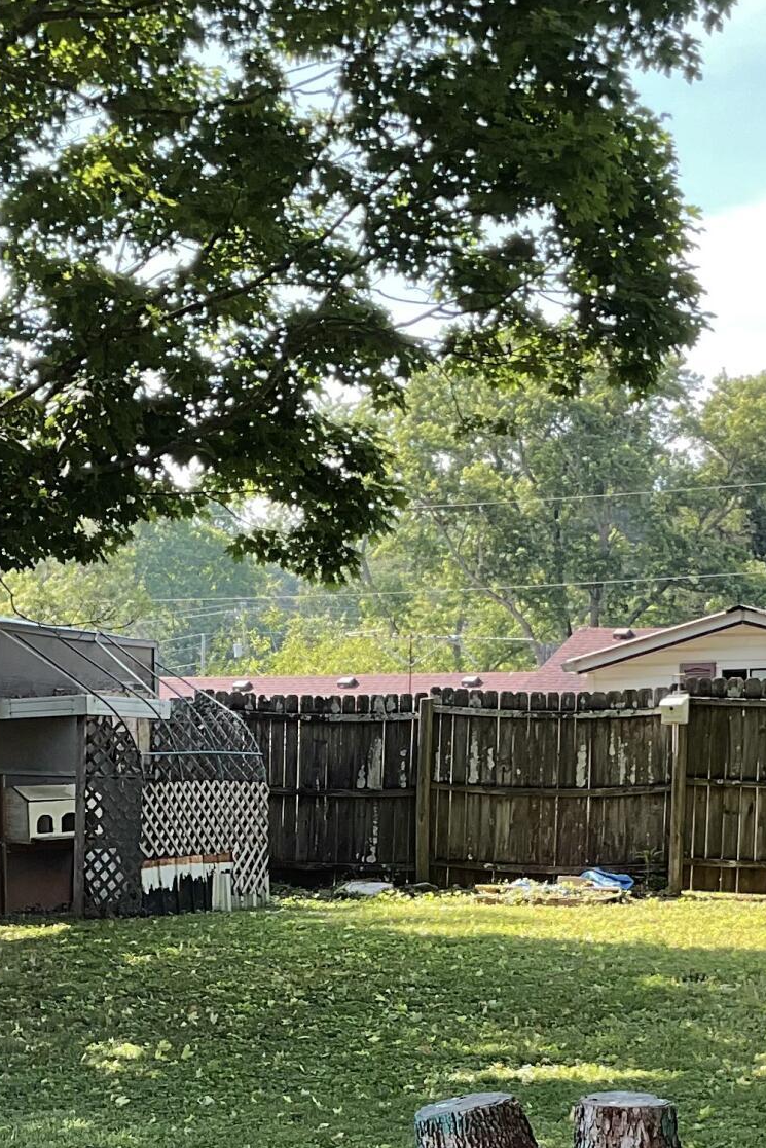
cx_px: 394
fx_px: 2584
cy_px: 940
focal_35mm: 81
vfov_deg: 24.6
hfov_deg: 16.9
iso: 16
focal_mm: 3
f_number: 1.8
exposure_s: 1/291
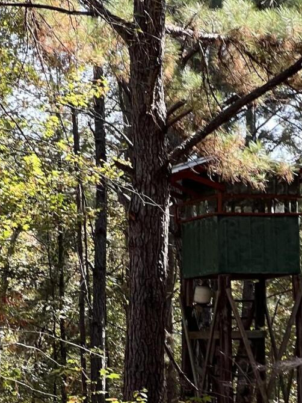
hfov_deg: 6.5
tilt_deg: -1.0
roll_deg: +1.8
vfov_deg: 8.5
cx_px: 221
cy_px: 523
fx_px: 2677
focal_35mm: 230
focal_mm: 9
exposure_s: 1/99
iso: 40
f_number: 2.8
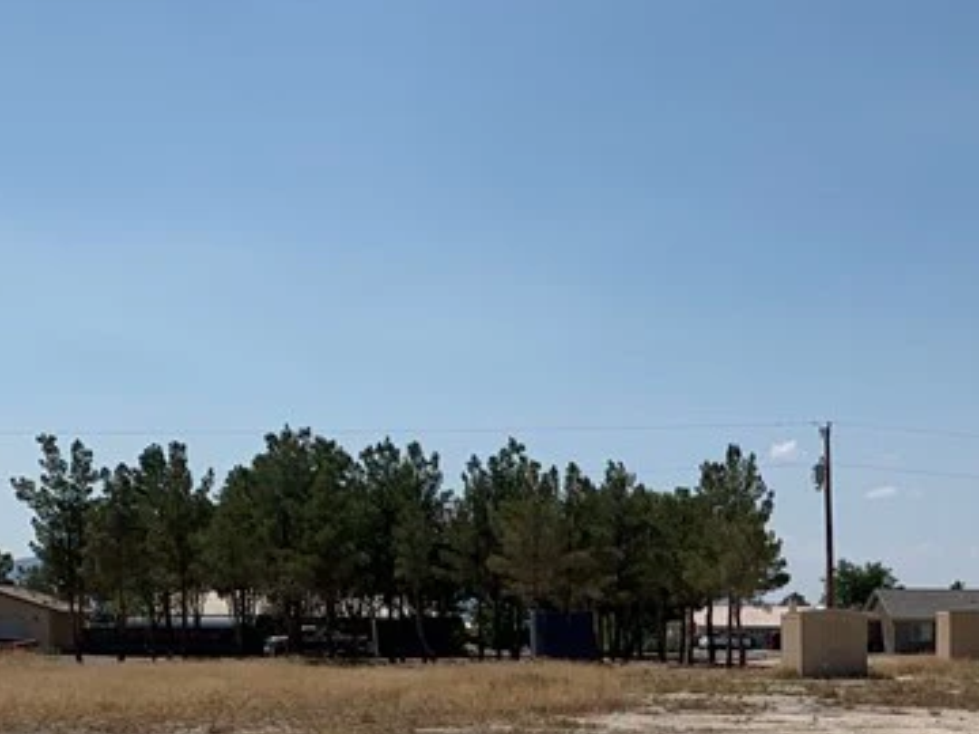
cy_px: 927
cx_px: 906
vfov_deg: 18.6
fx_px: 2093
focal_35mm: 74
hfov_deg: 25.4
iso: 25
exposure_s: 1/6452
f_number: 1.8
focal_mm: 4.25
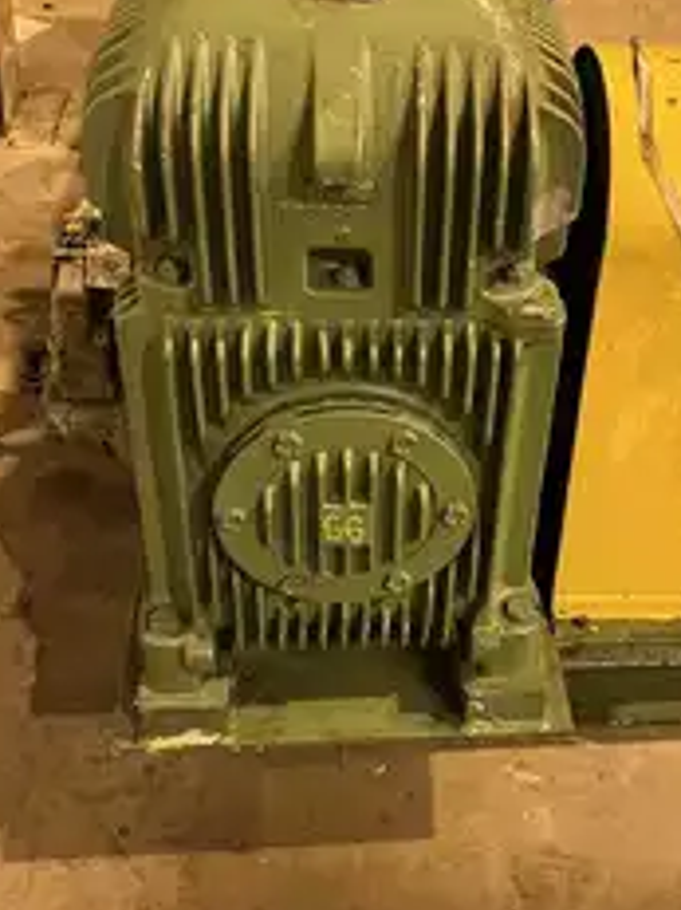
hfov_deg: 31.8
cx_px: 468
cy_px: 414
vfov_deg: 42.1
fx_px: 1181
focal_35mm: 45
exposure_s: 1/60
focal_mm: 5.7
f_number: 1.5
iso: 500
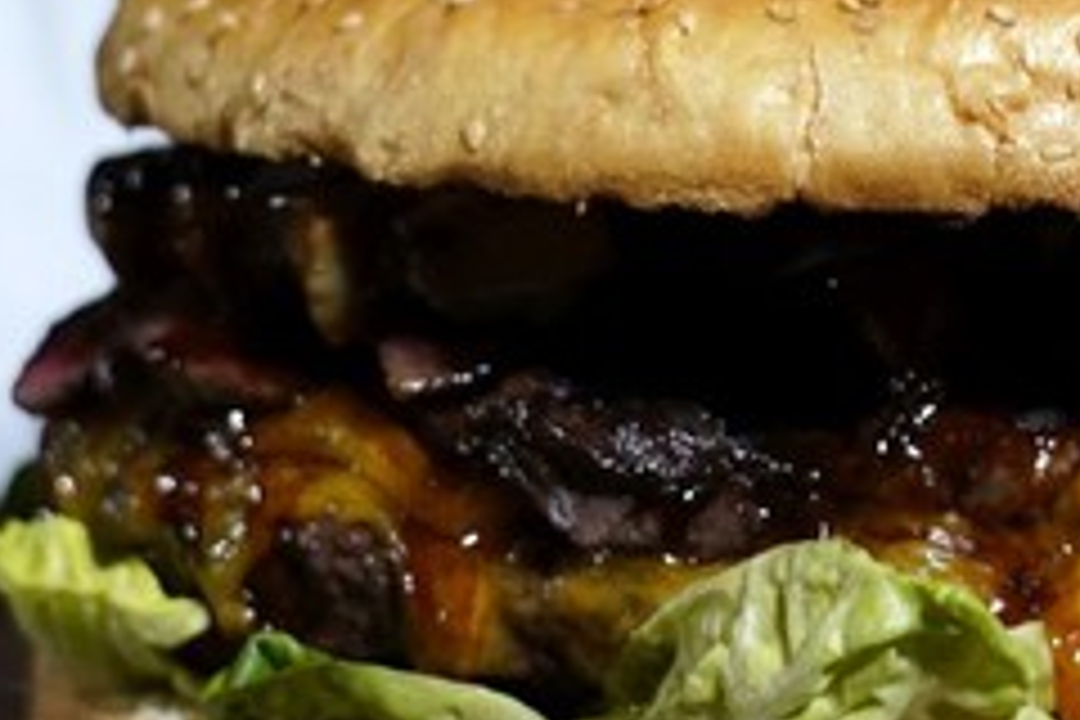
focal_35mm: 99
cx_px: 830
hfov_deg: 20.4
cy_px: 122
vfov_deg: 13.7
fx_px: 2970
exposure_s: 1/320
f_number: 4
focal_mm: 31
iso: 1250
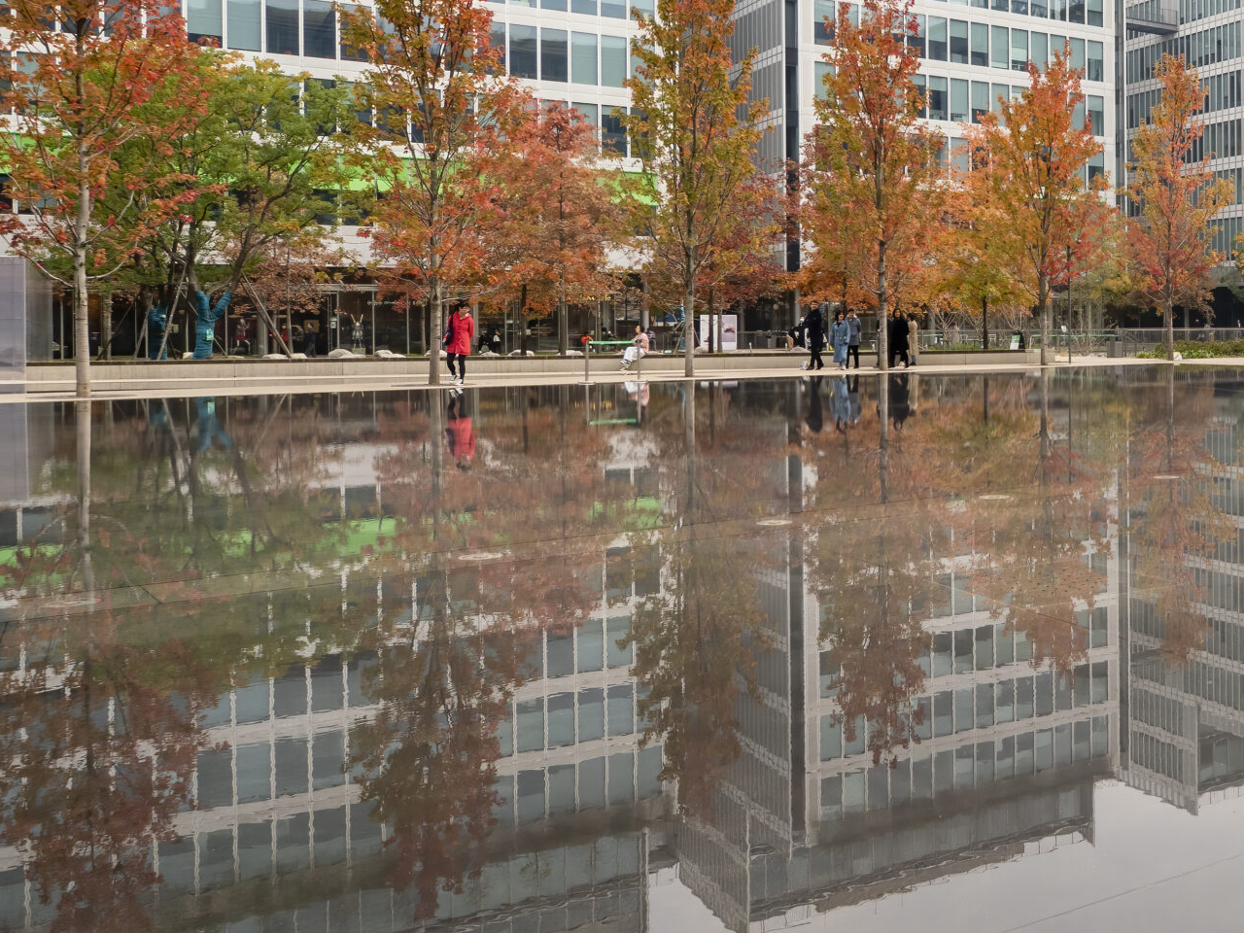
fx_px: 1294
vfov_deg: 39.2
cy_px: 320
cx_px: 1162
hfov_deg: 45.5
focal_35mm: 36
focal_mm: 9
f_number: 9
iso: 200
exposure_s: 1/160
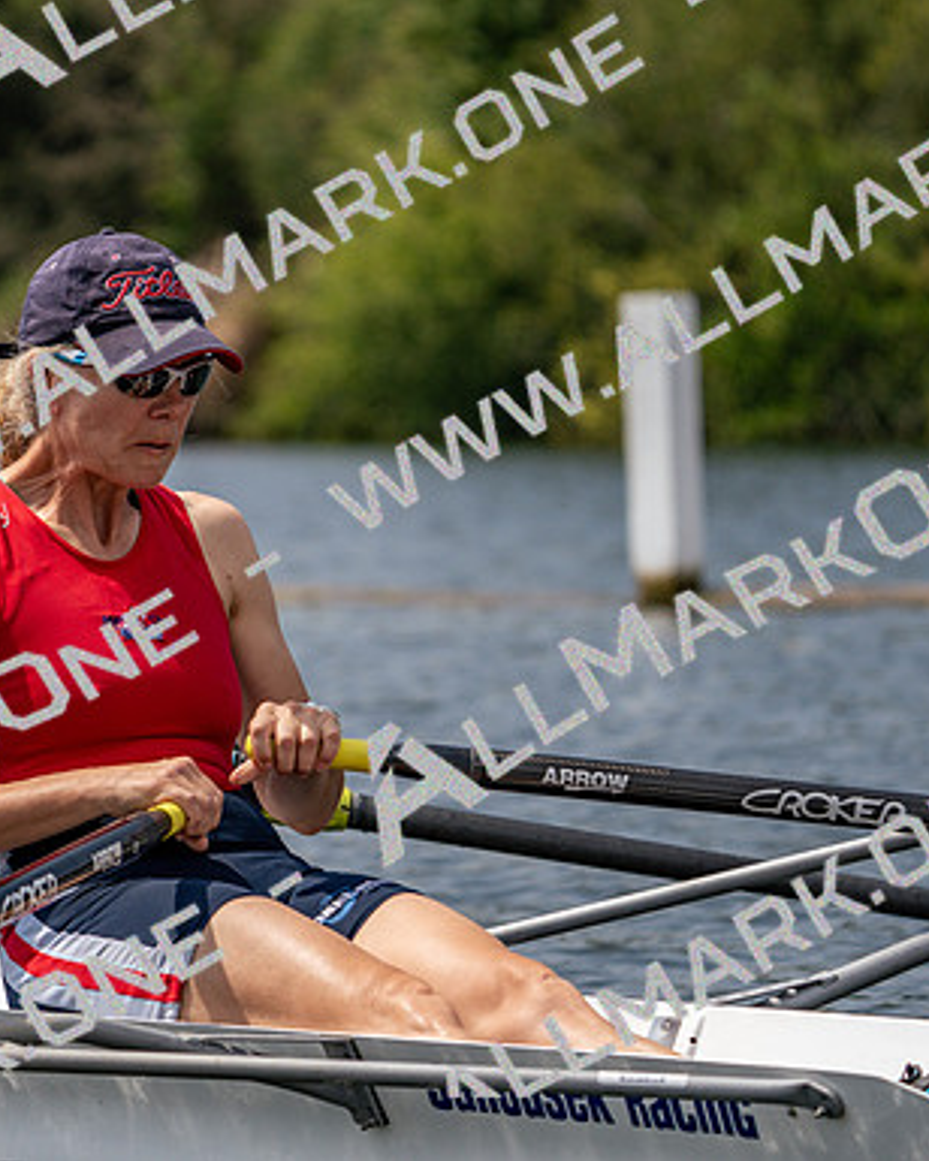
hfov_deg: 5.5
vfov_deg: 6.8
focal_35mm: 283
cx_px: 109
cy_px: 580
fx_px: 9726
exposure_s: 1/1600
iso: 160
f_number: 5.6
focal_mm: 200
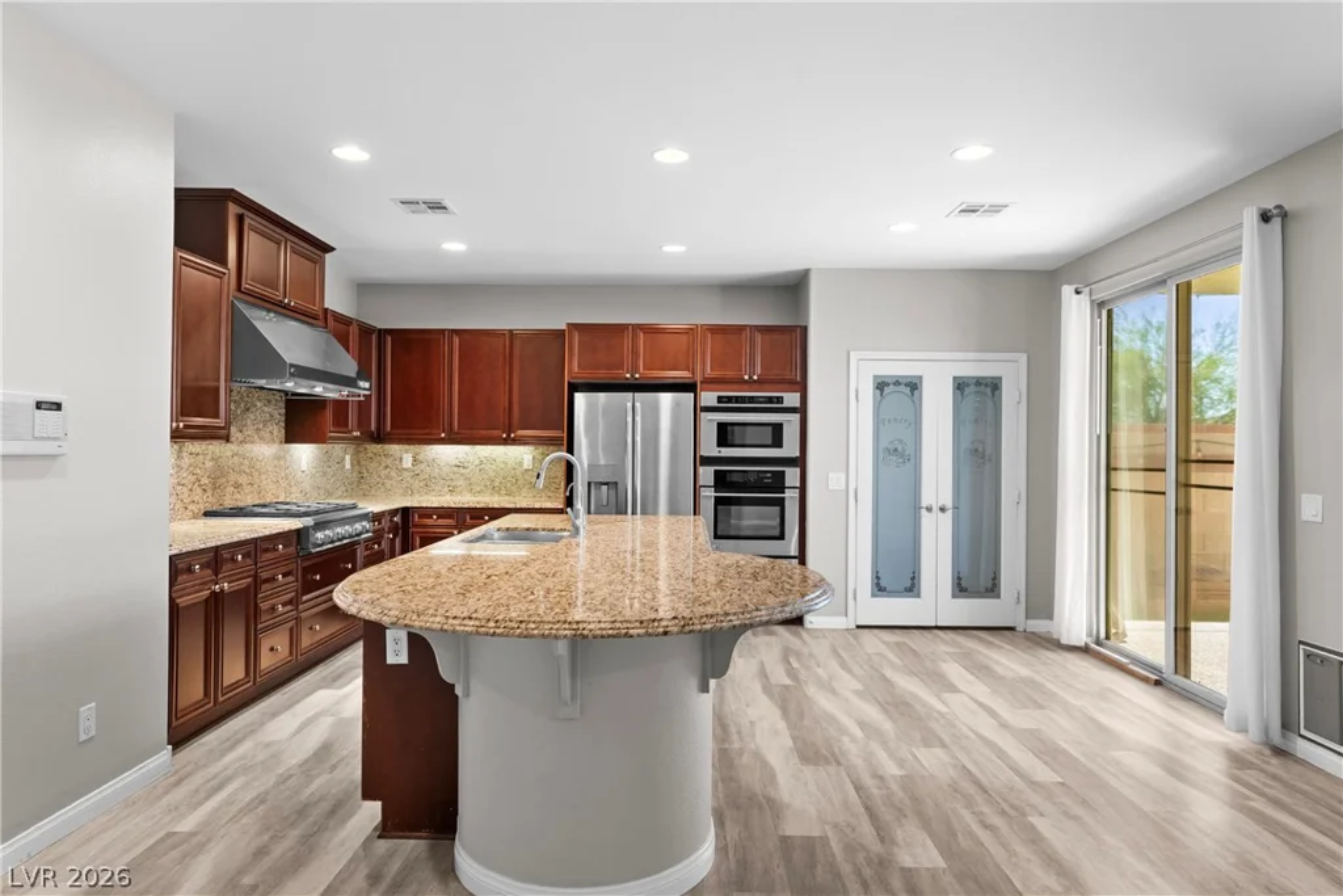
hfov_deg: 78.6
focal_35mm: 22
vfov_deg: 57.2
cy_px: 448
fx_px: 821
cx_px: 672
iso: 400
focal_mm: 22
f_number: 8
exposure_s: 1/5
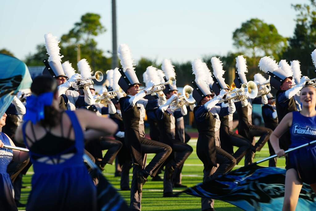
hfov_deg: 10.3
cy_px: 106
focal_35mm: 200
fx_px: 1756
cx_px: 158
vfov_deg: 6.9
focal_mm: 200
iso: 100
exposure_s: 1/250
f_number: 4.5
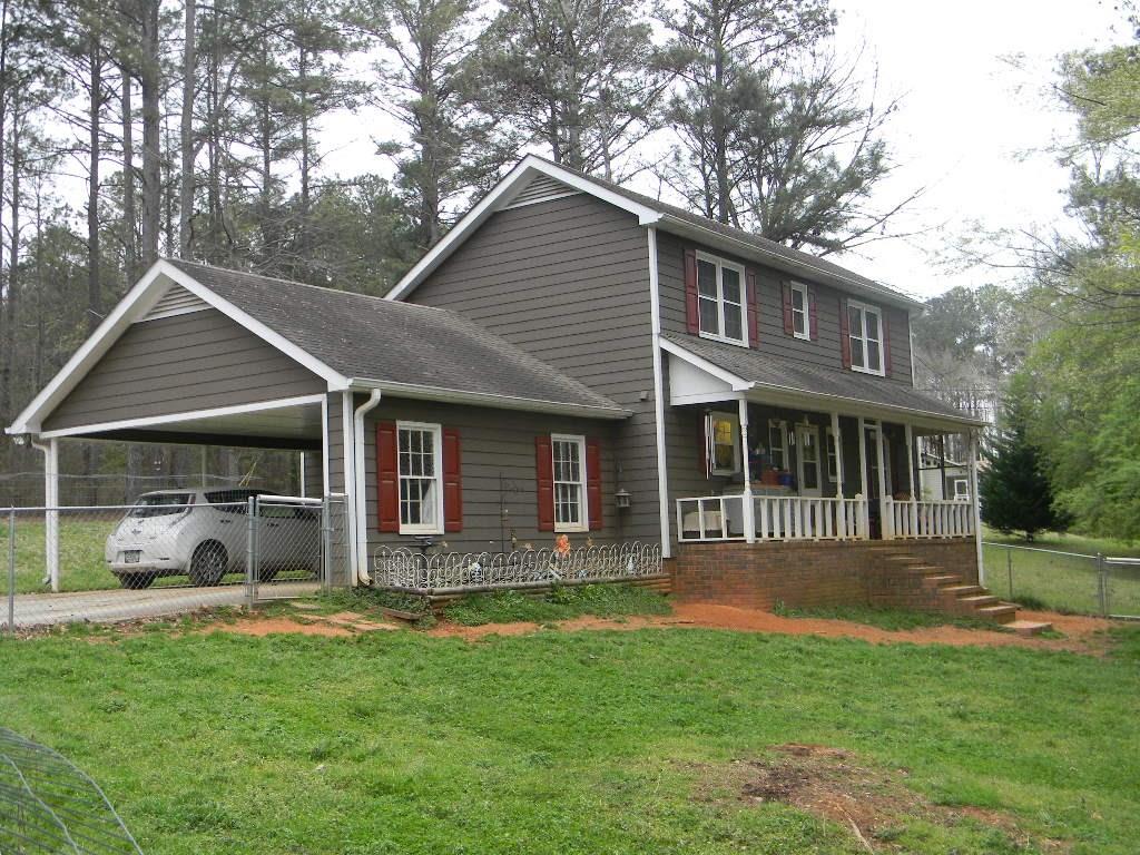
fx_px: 1350
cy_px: 428
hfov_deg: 45.8
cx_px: 570
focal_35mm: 41
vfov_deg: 35.1
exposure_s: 1/30
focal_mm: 7.3
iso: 125
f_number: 3.8
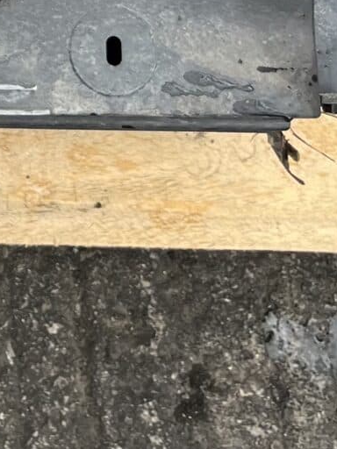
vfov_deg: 13.9
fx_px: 1687
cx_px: -292
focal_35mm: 130
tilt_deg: -71.2
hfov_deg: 10.6
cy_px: -290
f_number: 1.6
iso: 50
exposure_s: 1/615
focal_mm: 5.1
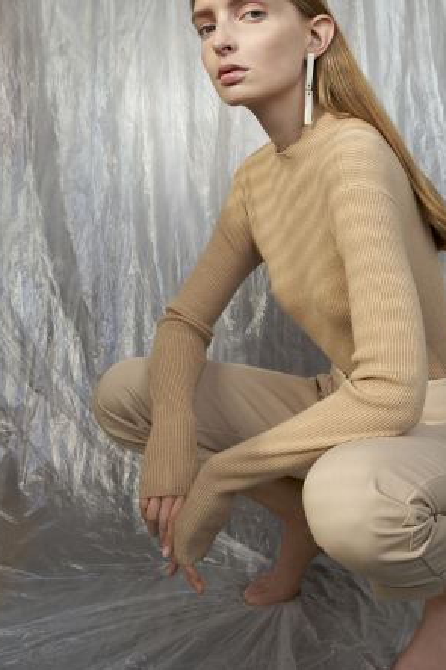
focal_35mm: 42
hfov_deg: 31.7
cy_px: 309
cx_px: 281
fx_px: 781
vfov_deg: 46.4
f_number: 9
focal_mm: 31
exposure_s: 1/200
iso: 1000
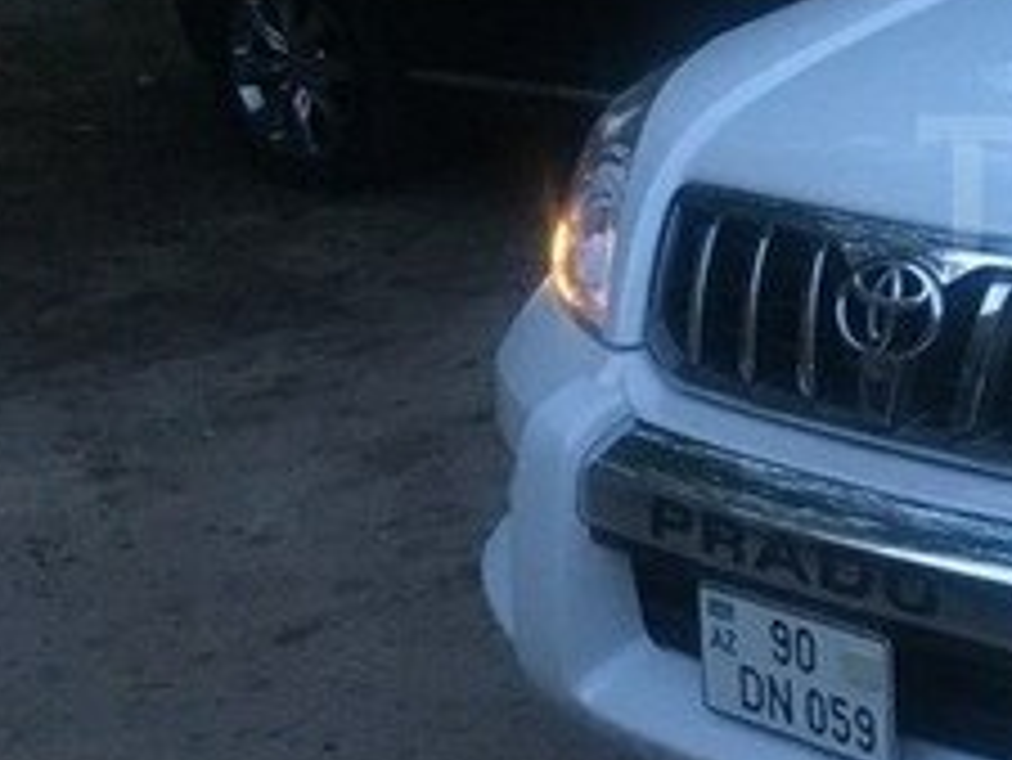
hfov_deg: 20.6
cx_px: 1376
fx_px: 2486
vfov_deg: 17.3
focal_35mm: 85
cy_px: 182
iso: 200
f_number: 2.2
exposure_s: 1/33
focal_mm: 4.15
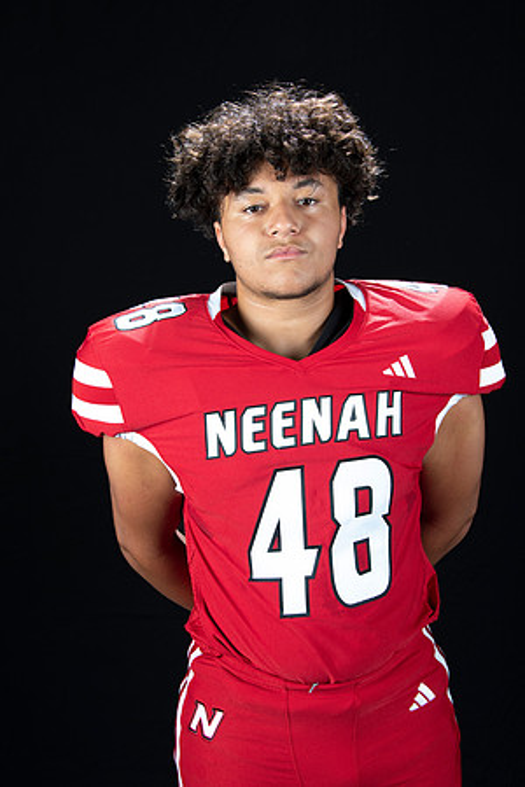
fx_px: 1225
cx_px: 262
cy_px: 394
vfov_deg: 35.6
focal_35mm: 56
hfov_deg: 24.2
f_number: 9
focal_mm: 56
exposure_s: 1/160
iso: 320
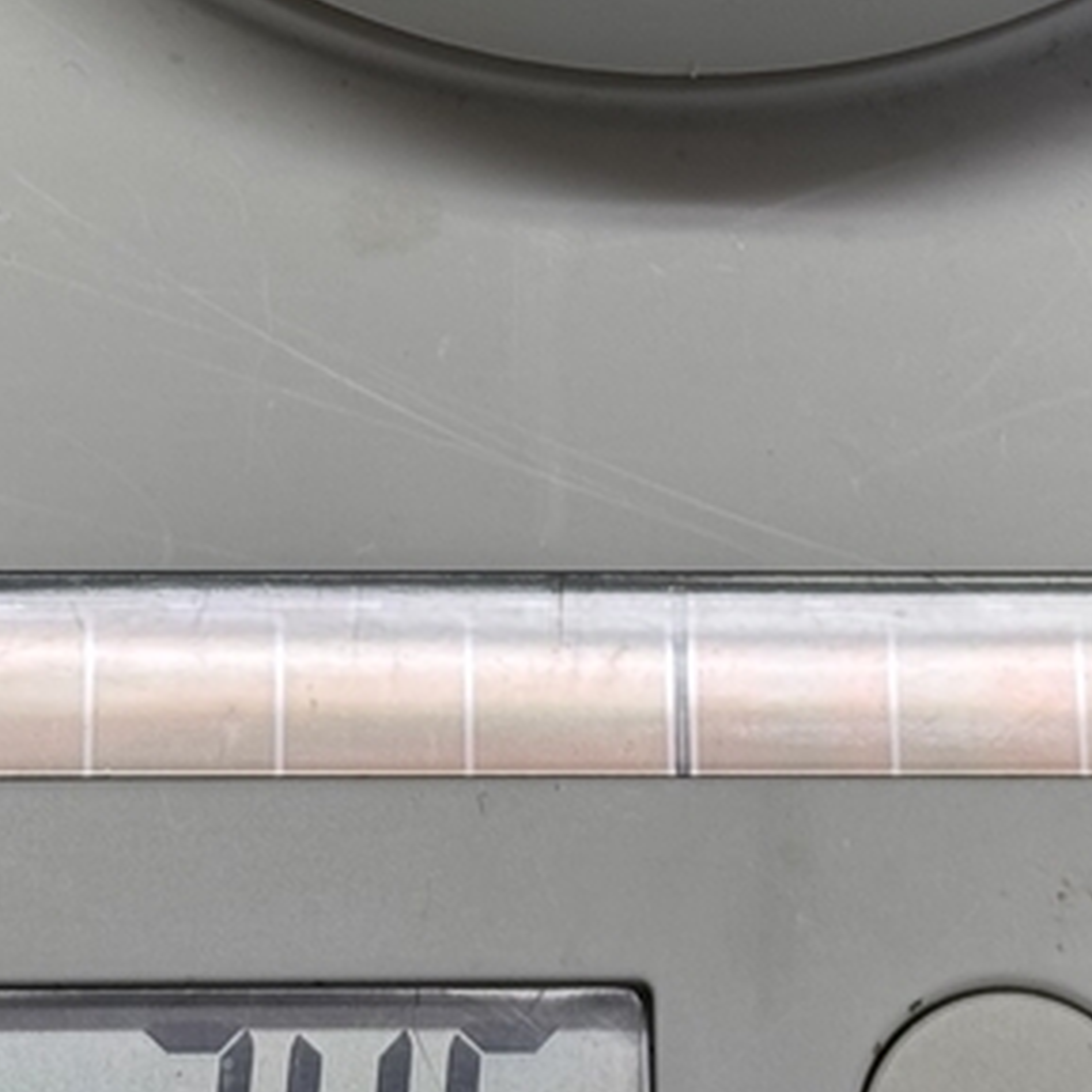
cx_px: 605
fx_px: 6282
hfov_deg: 9.9
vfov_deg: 9.8
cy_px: -291
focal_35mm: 176
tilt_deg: -66.6
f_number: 1.78
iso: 50
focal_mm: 6.76
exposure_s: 1/100
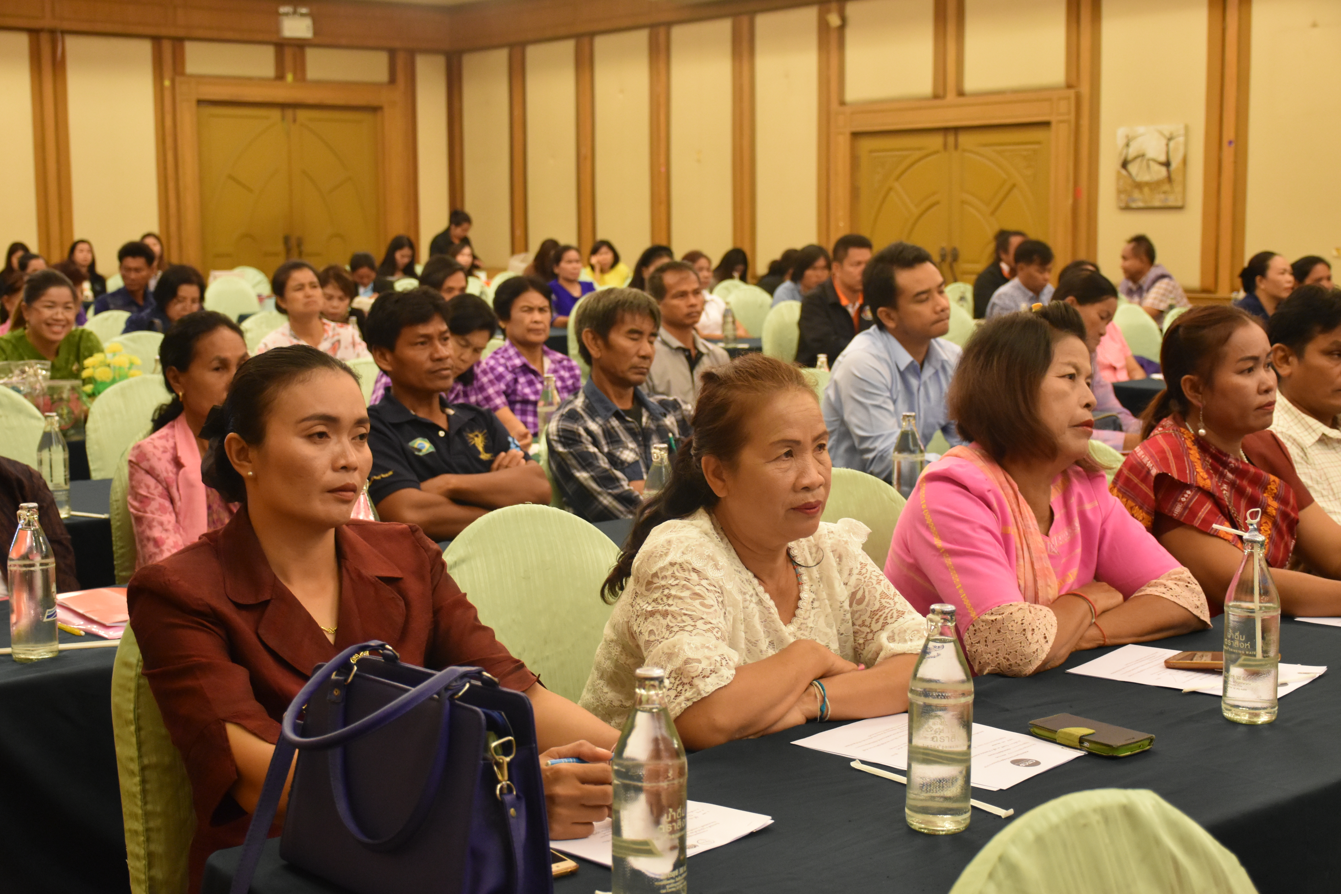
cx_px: 670
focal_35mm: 48
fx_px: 1788
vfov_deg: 28.1
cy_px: 447
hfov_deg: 41.1
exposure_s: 1/60
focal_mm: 32
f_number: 4
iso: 2000
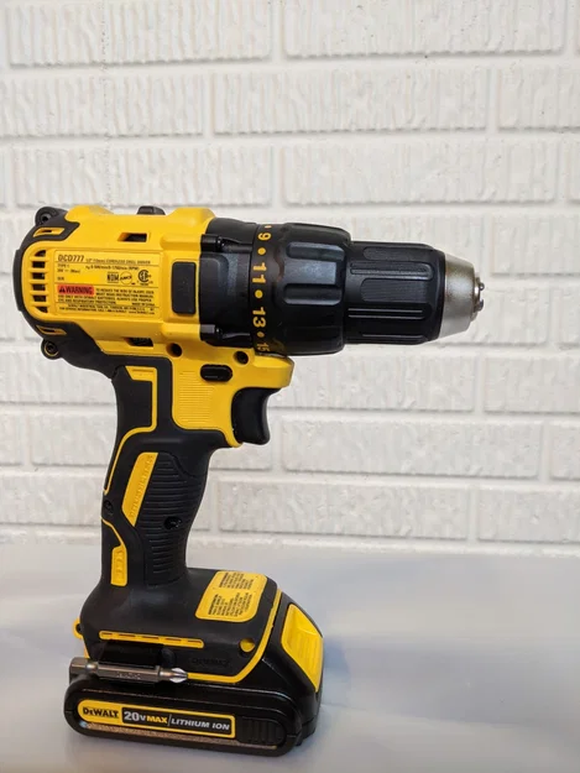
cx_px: 290
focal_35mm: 27
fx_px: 603
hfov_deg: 51.4
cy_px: 386
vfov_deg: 65.3
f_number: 1.8
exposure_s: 1/24
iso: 248
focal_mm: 4.44
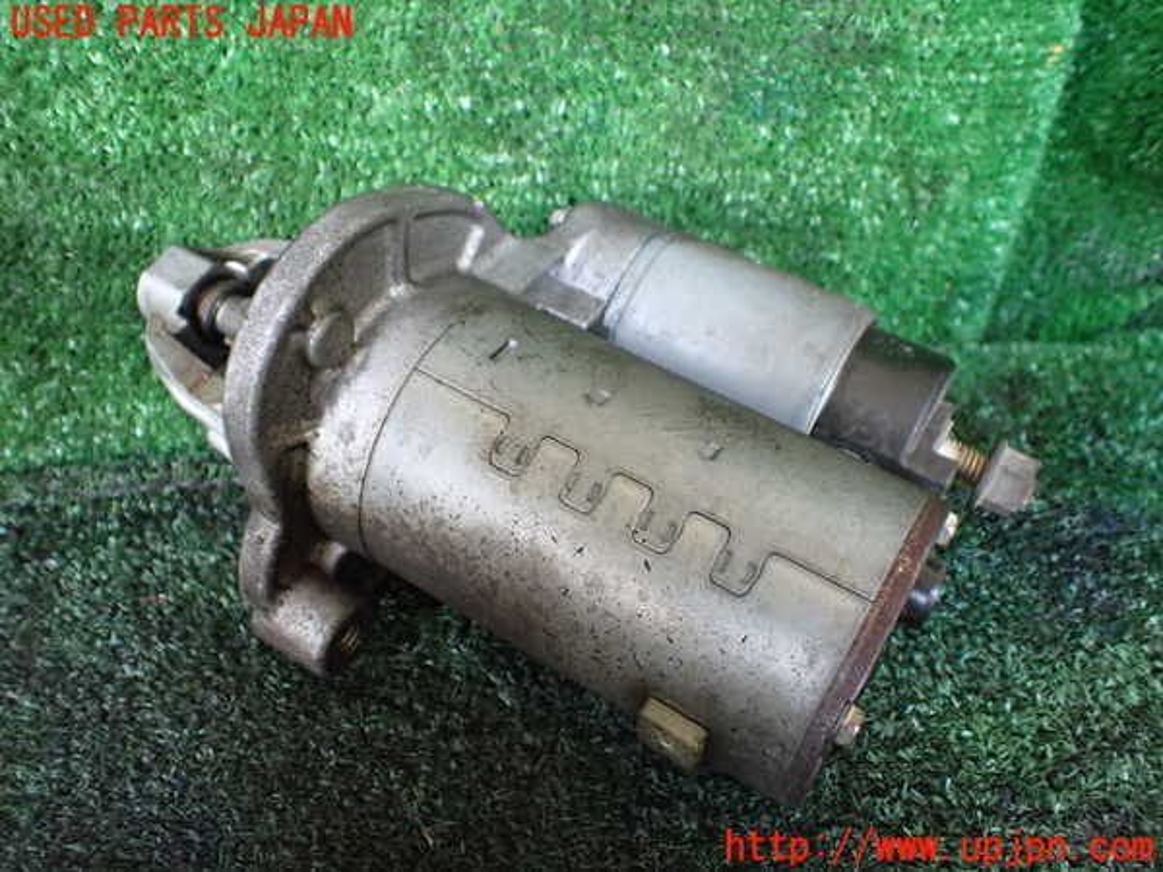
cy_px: 436
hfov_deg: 60.0
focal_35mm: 30
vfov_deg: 46.8
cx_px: 582
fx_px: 1008
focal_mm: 5.4
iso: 500
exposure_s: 1/125
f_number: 2.3
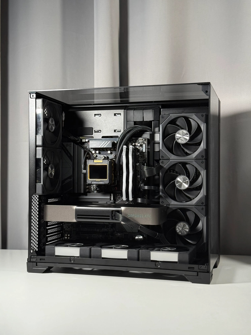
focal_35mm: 48
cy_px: 168
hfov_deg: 30.3
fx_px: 464
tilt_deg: +1.9
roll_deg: -0.6
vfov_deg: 39.7
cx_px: 126
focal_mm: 6.76
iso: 200
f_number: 1.78
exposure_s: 1/60
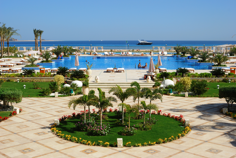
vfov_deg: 26.5
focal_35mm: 51
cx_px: 118
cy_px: 79
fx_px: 335
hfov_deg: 38.8
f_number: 10
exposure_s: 1/250
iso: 100
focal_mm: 34
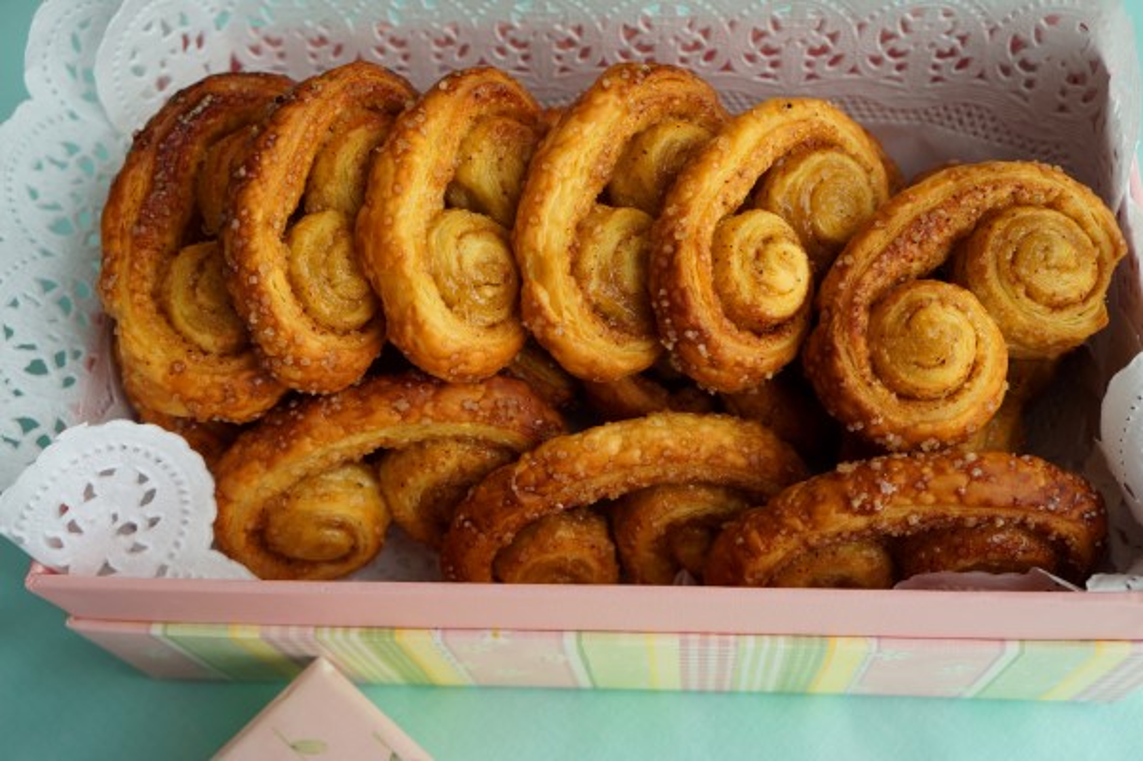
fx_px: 1142
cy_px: 380
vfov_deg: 36.8
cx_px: 572
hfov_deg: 53.2
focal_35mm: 36
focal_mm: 24
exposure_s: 1/100
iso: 100
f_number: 5.6
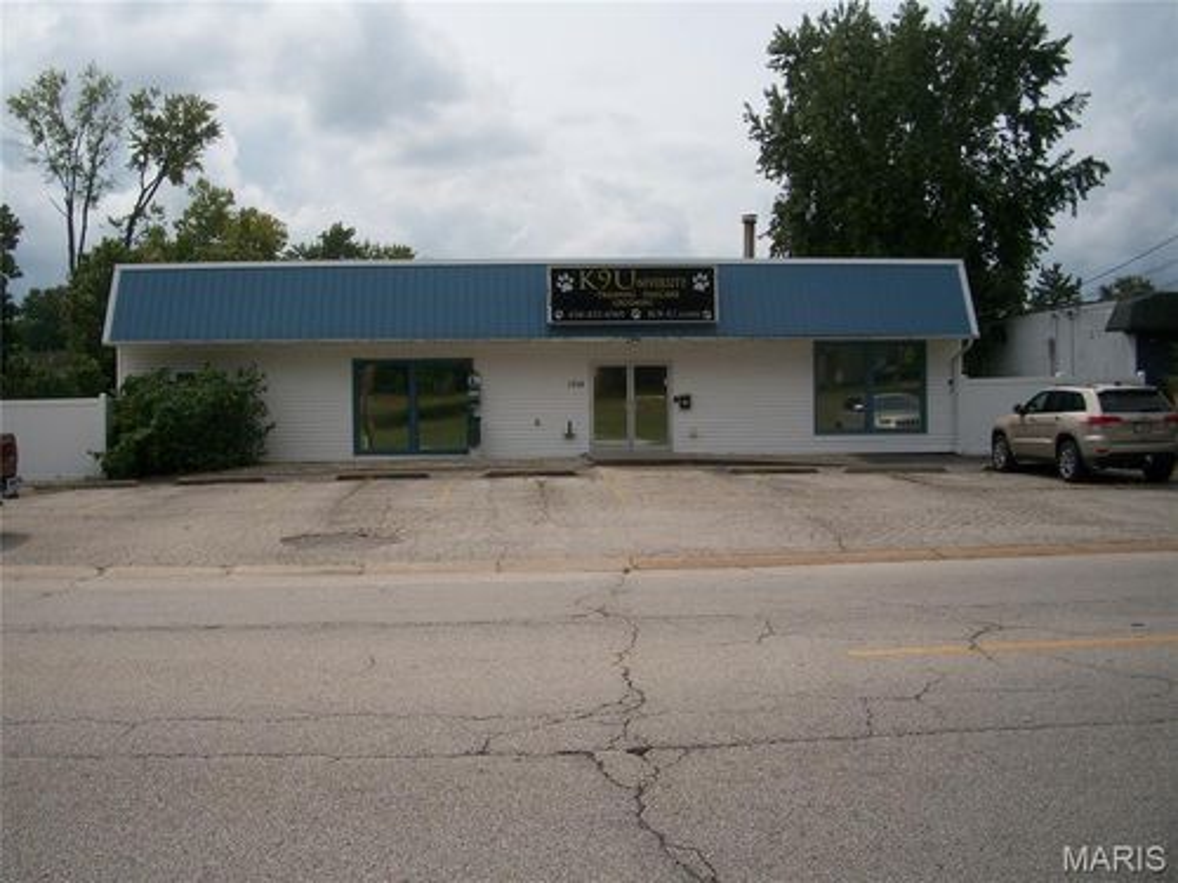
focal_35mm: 35
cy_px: 442
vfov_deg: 40.7
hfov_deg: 52.6
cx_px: 589
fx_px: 1191
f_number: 5.6
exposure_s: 1/640
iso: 80
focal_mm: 6.3
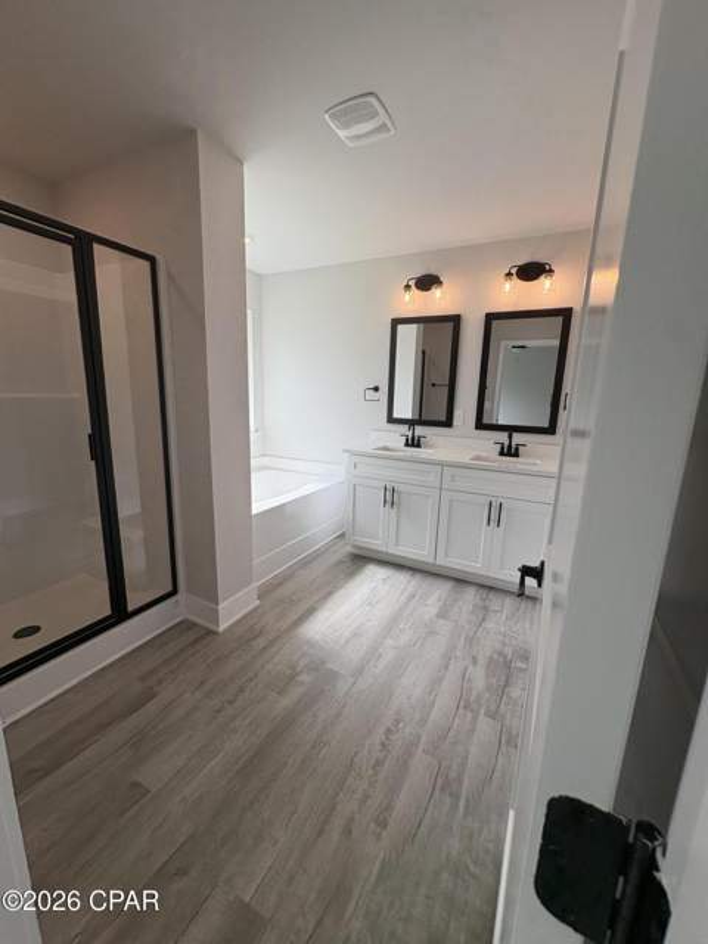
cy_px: 472
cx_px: 354
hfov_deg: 85.7
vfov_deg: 102.1
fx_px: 382
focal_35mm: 14
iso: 40
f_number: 2.2
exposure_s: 1/277
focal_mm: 2.22
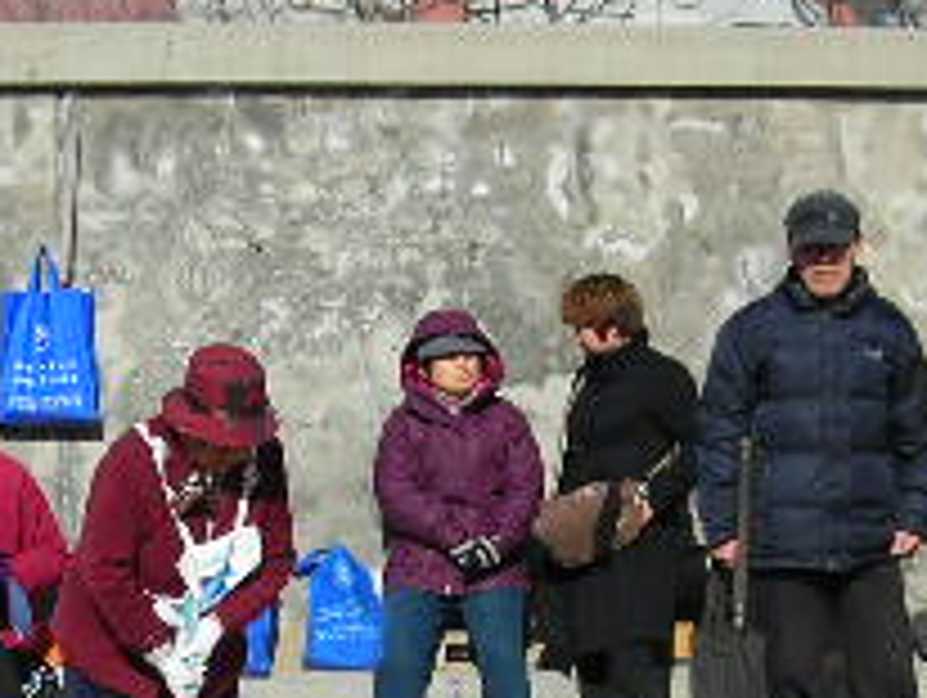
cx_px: 418
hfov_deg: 16.7
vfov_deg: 12.5
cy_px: 657
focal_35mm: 118
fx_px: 3164
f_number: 6.4
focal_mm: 6.3
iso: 50
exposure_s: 1/189
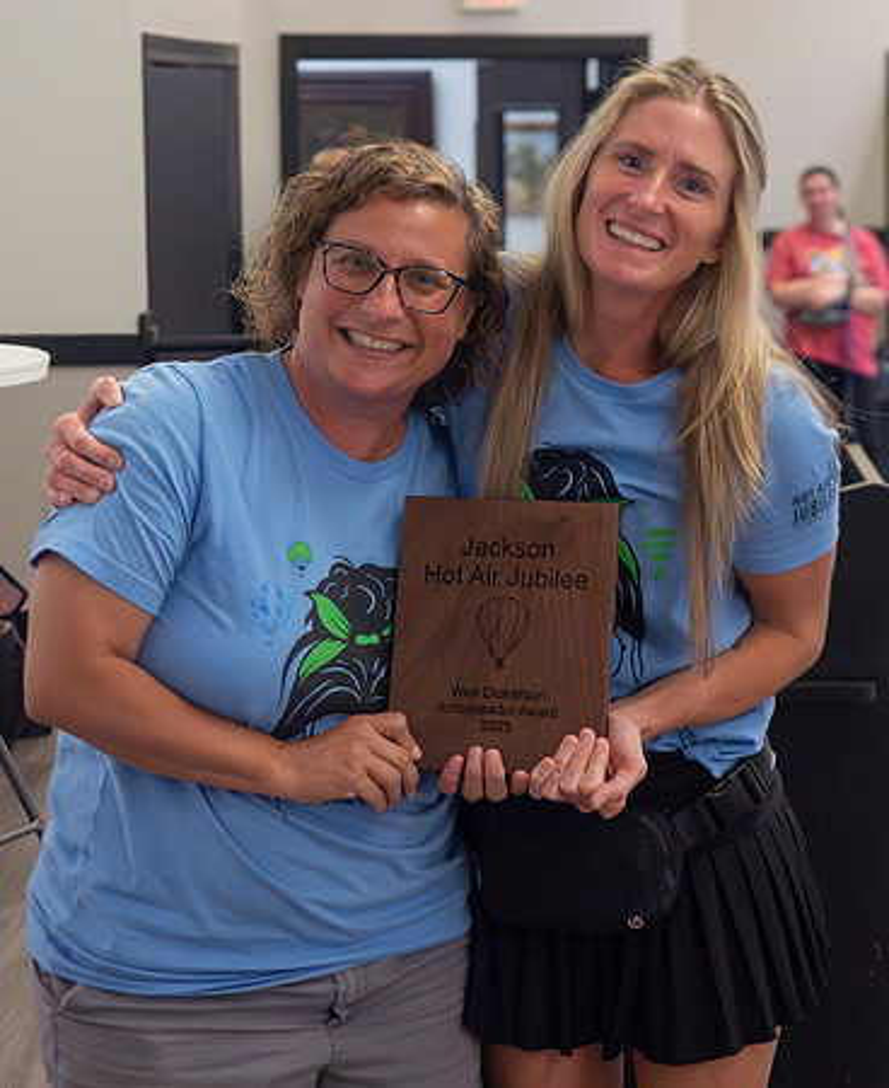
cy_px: 347
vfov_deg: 19.9
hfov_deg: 16.4
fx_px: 3079
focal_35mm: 95
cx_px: 474
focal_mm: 27
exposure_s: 1/200
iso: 6400
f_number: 2.8
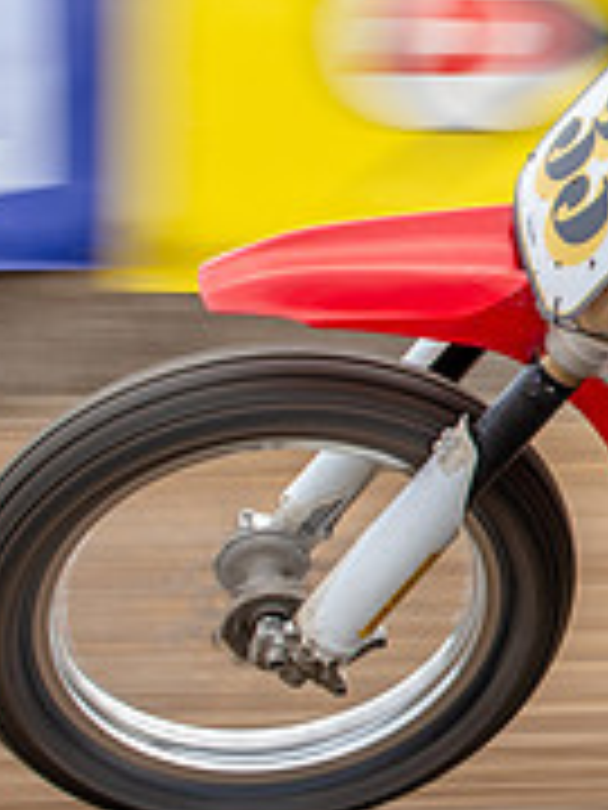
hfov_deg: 4.2
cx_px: 1108
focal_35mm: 353
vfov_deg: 5.6
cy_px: 220
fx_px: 8267
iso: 200
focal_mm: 60
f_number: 9
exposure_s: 1/100
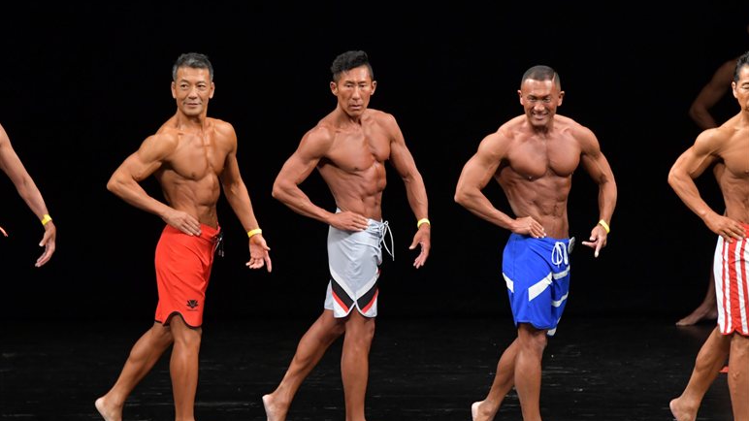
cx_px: 375
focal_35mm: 268
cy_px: 232
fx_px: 5322
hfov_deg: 8.1
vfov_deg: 4.5
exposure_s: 1/400
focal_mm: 170
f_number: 5.6
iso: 3200
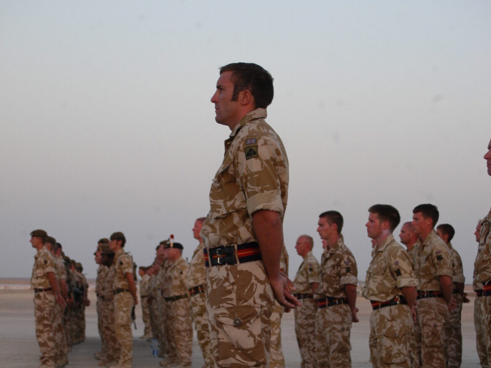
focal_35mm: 110
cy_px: 277
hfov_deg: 17.9
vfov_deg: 13.4
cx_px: 243
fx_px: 1560
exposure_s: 1/125
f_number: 5.6
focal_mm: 50
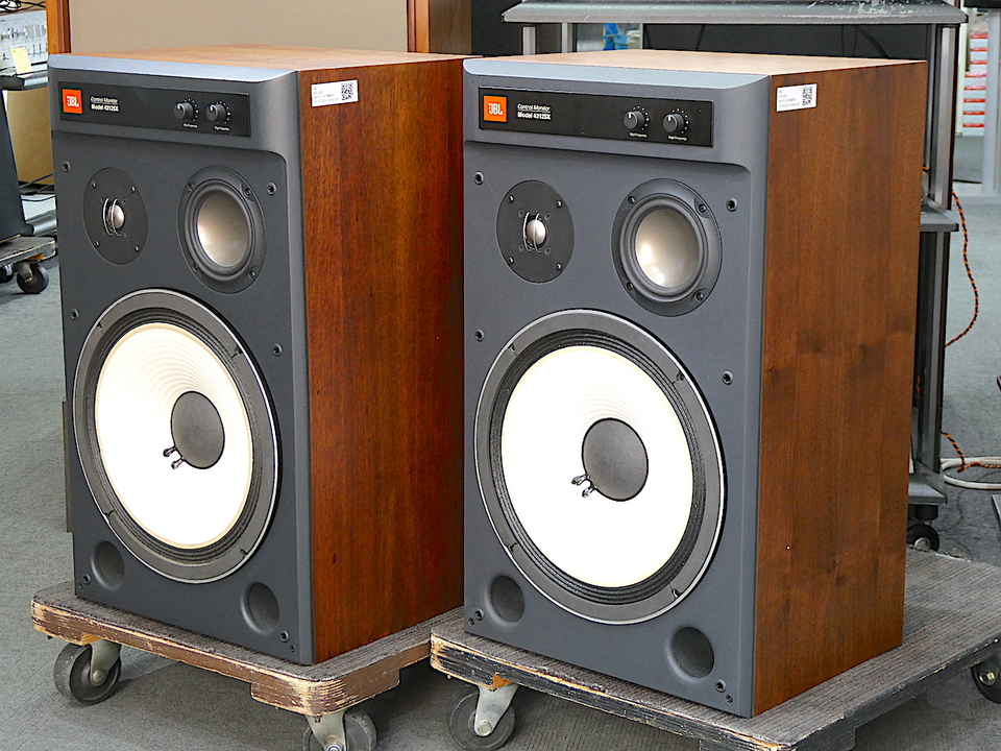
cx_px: 500
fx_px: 1880
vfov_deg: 22.6
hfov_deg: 29.8
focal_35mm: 65
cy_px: 376
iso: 200
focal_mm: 11.7
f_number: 4.4
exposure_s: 1/4
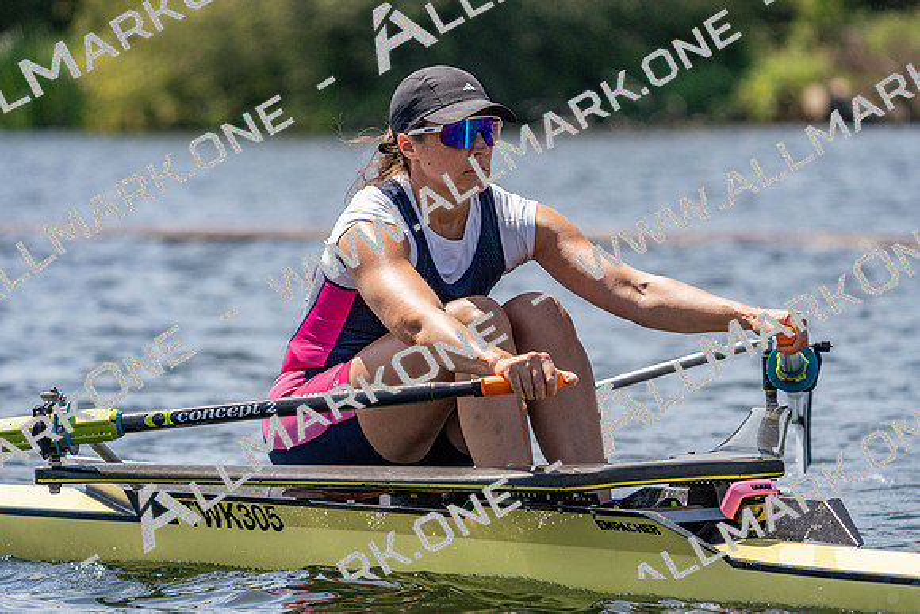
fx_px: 7259
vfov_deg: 4.8
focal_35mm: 284
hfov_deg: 7.3
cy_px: 307
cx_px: 460
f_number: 5.6
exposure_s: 1/2000
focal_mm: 284
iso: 320
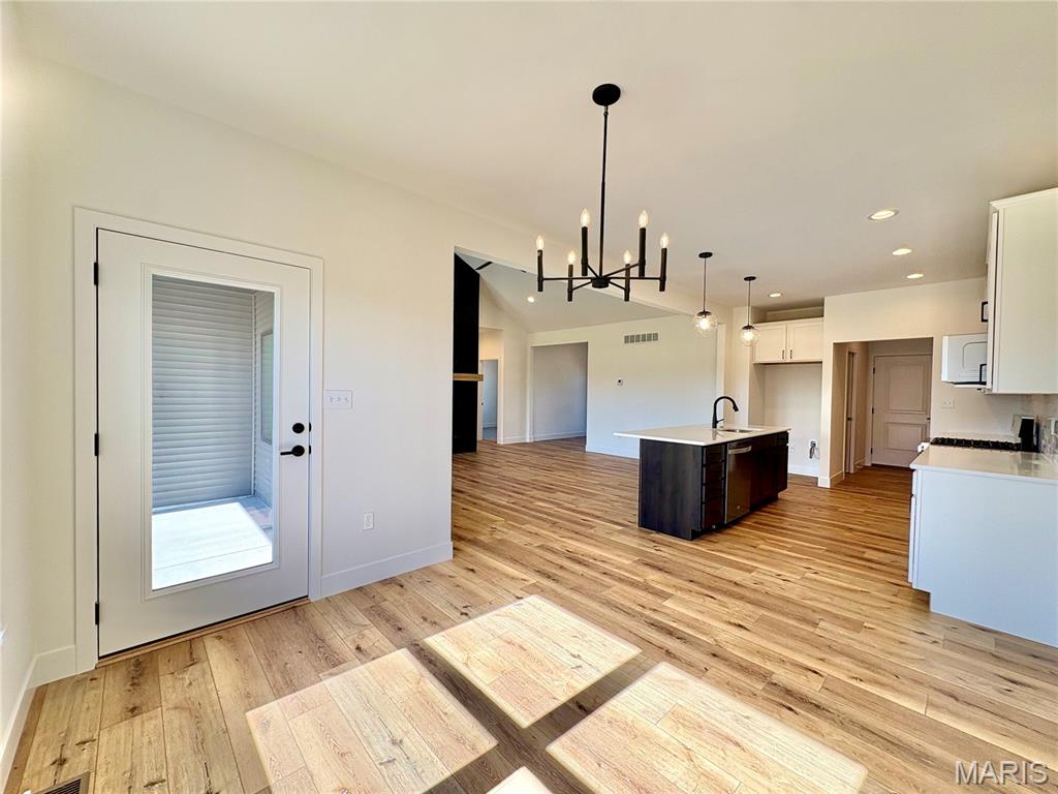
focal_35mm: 14
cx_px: 529
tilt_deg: -1.2
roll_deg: -0.7
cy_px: 397
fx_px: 428
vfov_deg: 85.7
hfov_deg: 102.1
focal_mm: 2.22
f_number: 2.2
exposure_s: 1/198
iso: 40
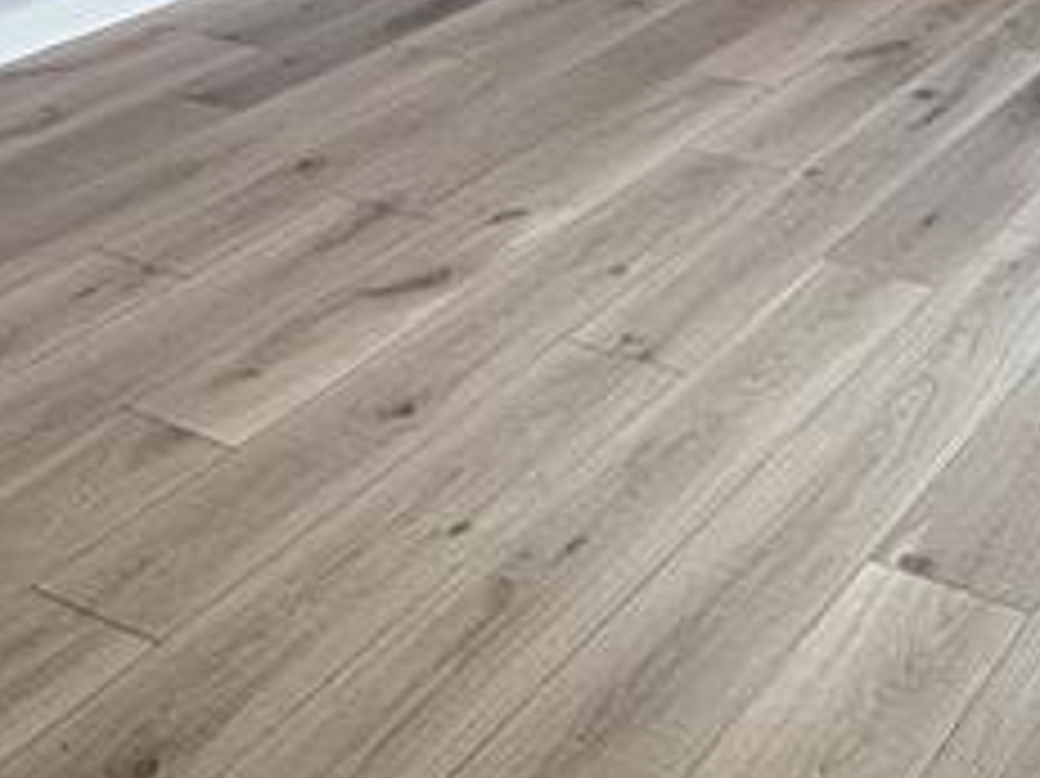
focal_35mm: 62
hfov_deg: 29.9
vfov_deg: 21.1
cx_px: 932
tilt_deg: -10.3
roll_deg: +0.8
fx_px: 1862
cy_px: -283
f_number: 2.2
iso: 160
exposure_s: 1/120
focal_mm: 2.22
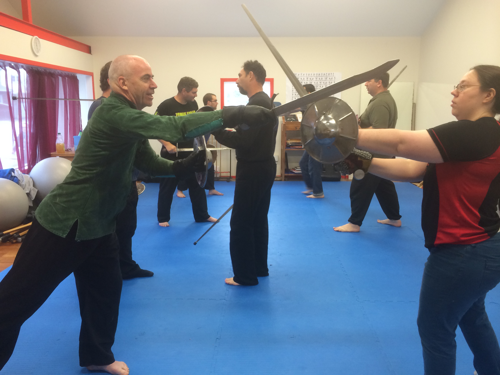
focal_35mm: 30
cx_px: 250
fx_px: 433
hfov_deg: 60.0
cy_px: 188
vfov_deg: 46.8
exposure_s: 1/30
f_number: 2.2
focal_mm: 4.12
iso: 64
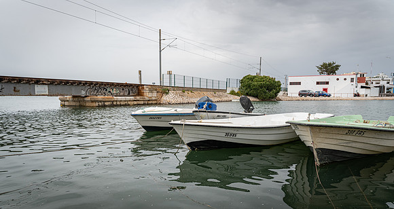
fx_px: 272
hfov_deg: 71.7
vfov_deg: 41.8
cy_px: 127
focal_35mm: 26
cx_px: 191
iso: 100
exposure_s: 1/1250
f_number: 3.2
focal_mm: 24
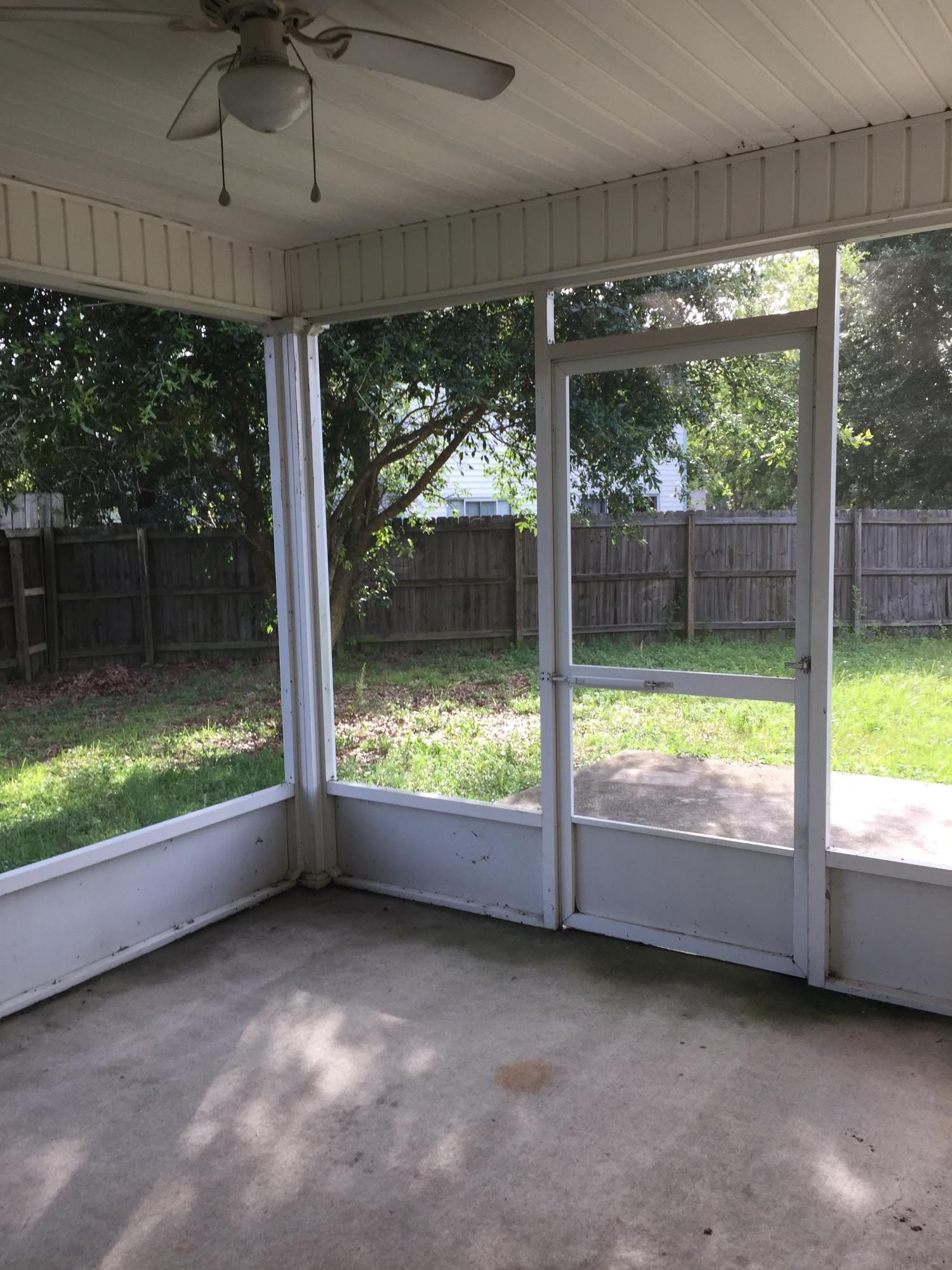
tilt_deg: -4.4
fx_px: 1063
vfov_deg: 61.7
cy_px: 635
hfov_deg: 48.2
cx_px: 476
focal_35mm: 29
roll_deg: +1.3
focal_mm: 4.15
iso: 32
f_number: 2.2
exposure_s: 1/120
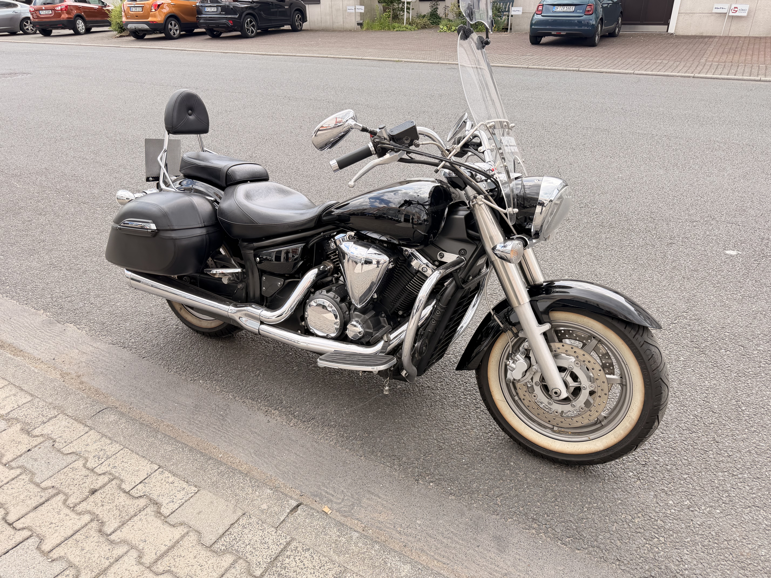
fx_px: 535
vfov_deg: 56.8
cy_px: 289
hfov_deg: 71.6
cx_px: 386
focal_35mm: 24
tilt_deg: -26.2
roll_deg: +0.7
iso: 100
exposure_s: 1/868
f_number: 1.78
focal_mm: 6.76
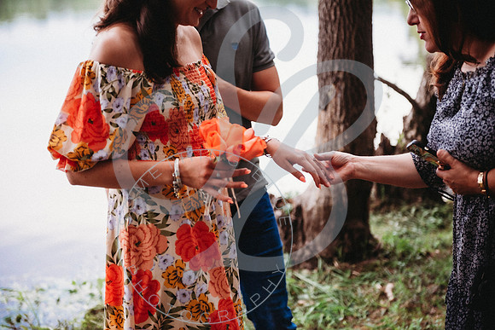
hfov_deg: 28.8
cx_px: 248
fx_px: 963
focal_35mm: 70
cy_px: 165
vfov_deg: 19.5
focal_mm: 70
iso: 400
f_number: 2.8
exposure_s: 1/160
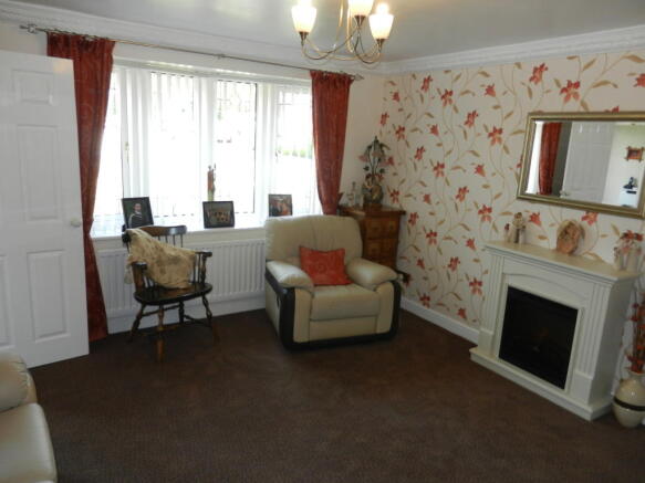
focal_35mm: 25
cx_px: 322
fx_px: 466
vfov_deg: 54.9
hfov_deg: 69.4
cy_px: 242
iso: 200
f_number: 3.5
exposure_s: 1/30
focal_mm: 4.5
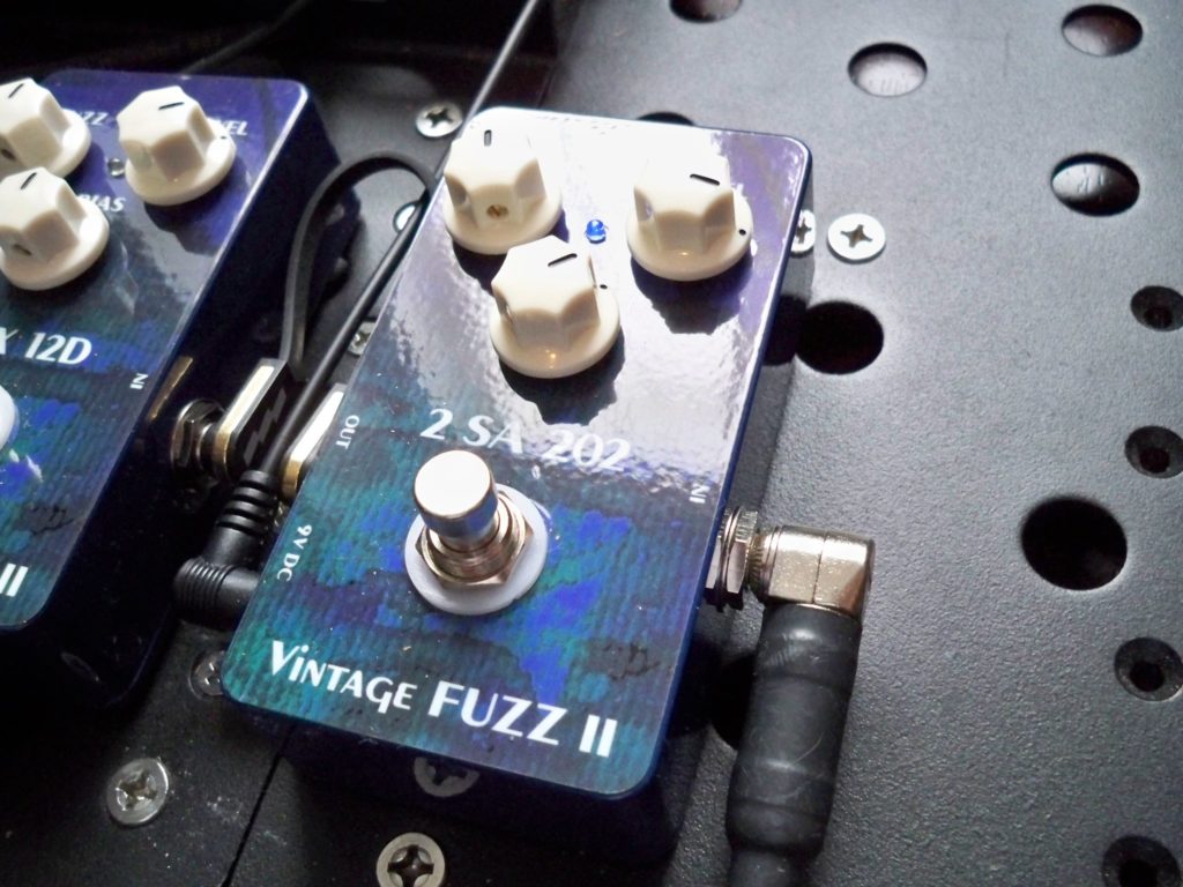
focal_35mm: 35
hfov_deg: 52.6
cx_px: 592
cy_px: 444
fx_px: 1196
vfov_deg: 40.7
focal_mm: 6.3
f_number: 3.1
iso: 640
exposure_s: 1/60
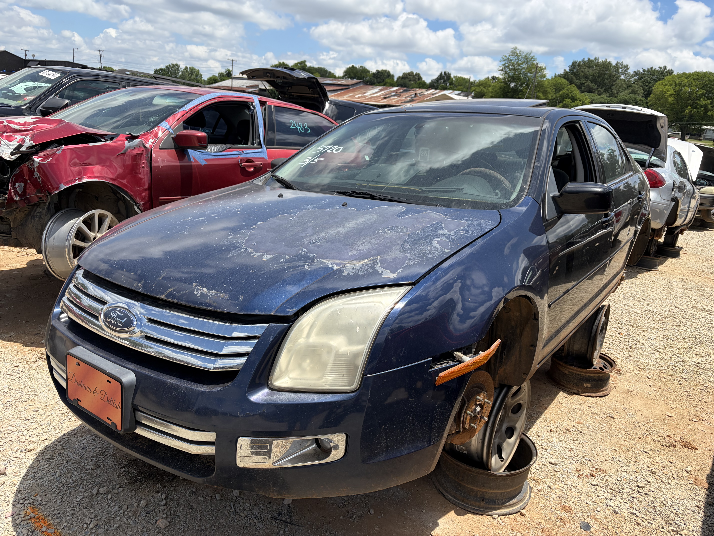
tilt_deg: -16.2
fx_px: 536
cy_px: 268
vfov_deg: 53.1
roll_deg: -6.0
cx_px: 357
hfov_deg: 67.3
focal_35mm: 26
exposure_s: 1/4608
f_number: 1.6
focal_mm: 5.96
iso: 64
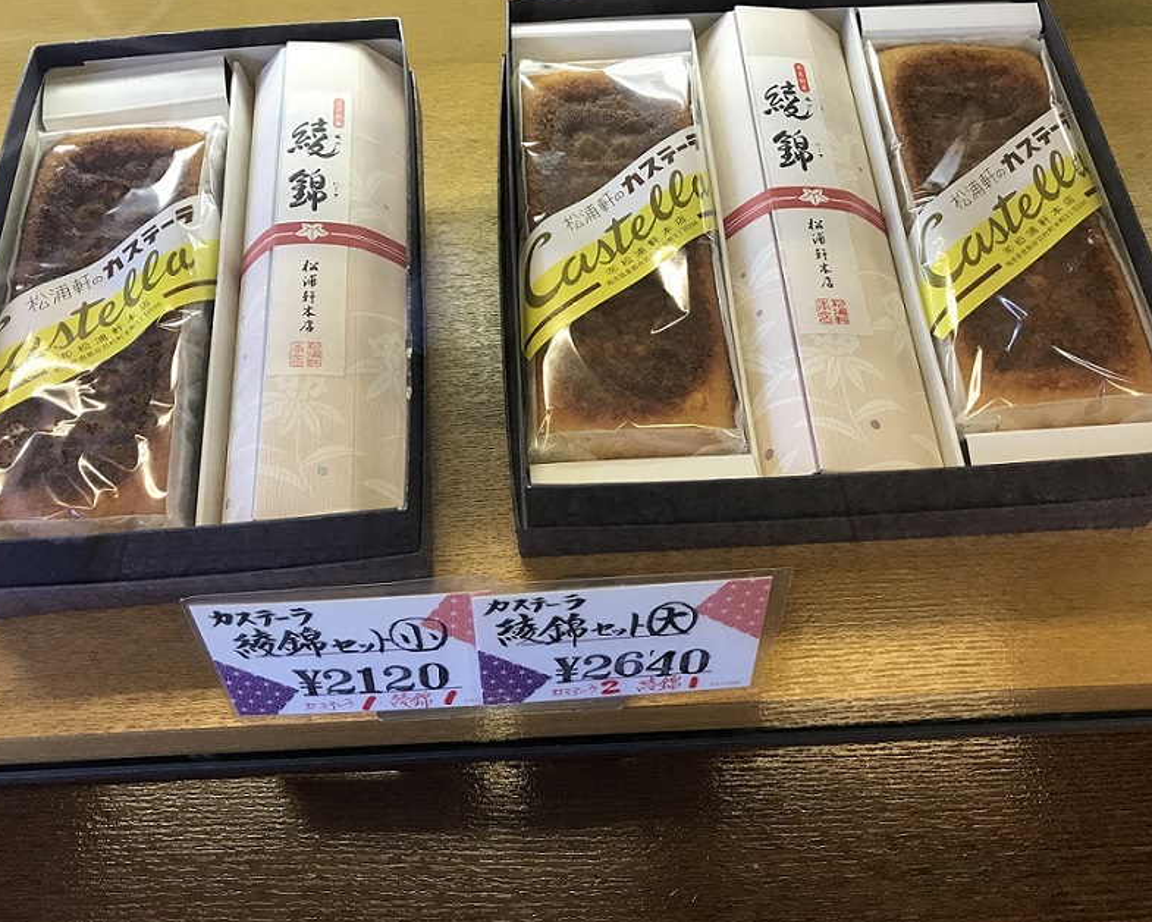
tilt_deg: -53.8
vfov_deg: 48.5
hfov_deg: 58.8
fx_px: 1023
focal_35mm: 30
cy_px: 456
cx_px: 566
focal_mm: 3.99
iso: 32
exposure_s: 1/30
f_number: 1.8
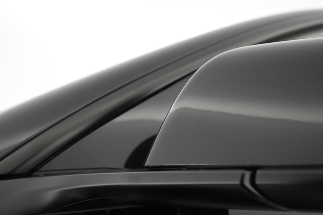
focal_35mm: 28
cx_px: 162
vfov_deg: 46.4
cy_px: 108
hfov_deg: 65.5
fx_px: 251
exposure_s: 1/100
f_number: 4.5
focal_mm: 28
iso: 5000
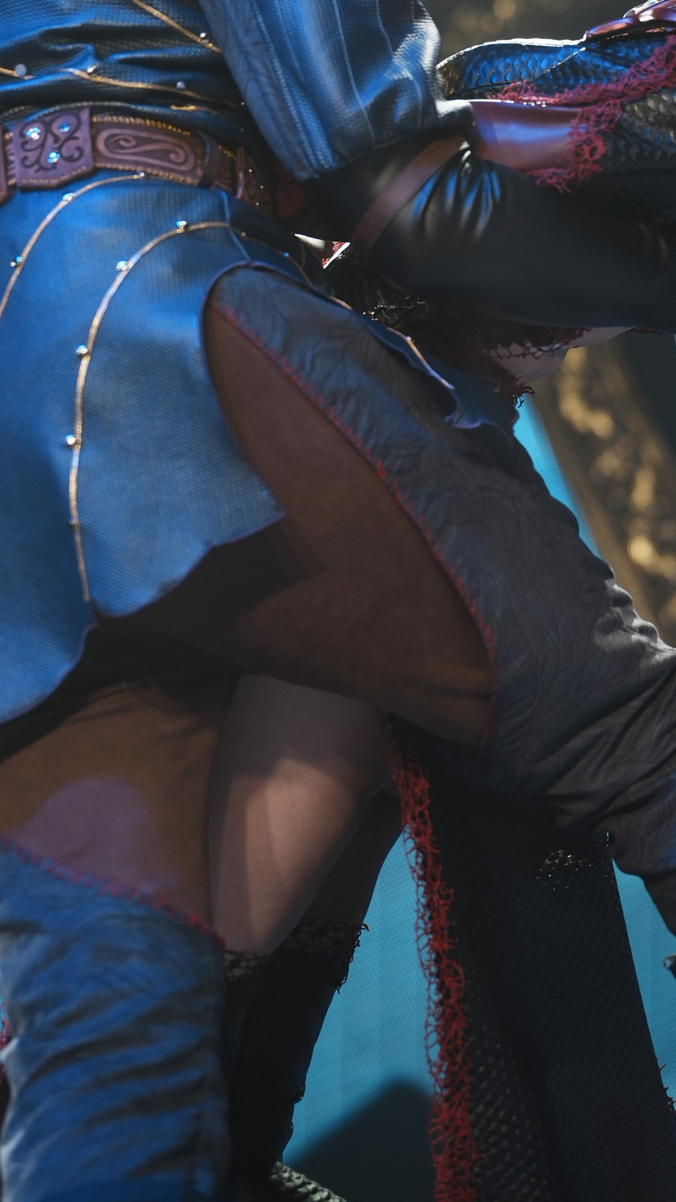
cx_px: 410
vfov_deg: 12.8
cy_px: 239
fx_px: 5352
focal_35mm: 168
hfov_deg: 7.2
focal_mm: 98
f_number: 2.8
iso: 400
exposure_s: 1/1000
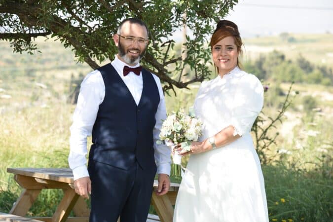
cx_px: 166
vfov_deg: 8.3
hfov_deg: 12.5
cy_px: 111
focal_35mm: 165
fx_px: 1526
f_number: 7.1
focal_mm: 165
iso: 200
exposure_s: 1/200
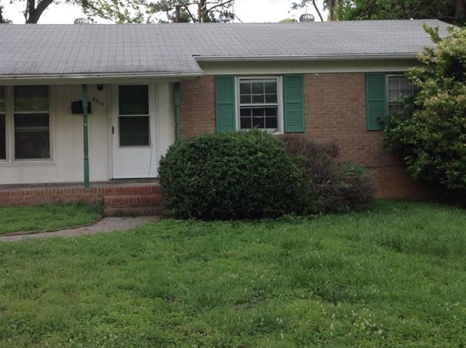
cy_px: 125
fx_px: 725
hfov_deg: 35.5
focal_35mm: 54
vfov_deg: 26.8
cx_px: 181
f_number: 2.4
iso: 50
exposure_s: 1/208
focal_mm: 4.28
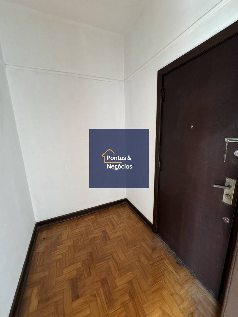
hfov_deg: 85.7
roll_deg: +0.9
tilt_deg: -13.2
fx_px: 128
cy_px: 158
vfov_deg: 102.1
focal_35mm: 14
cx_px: 119
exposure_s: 1/66
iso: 320
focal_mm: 2.22
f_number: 2.2
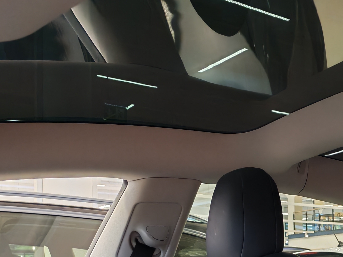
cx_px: 354
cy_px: 250
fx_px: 674
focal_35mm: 68
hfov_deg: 26.8
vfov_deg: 21.0
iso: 1250
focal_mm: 6.12
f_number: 1.9
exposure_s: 1/50
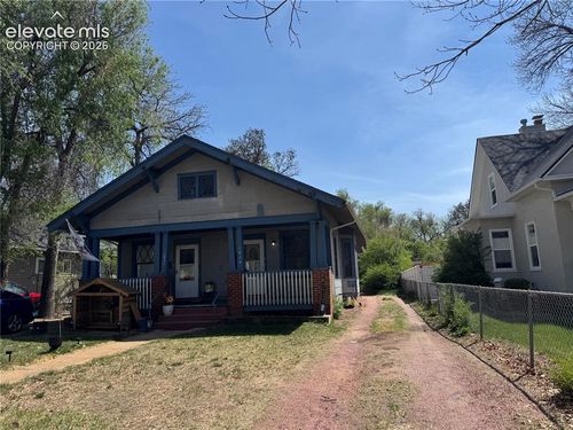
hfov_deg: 71.6
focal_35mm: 24
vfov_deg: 56.8
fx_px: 397
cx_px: 286
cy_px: 215
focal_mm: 6.76
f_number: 1.78
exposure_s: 1/5348
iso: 80
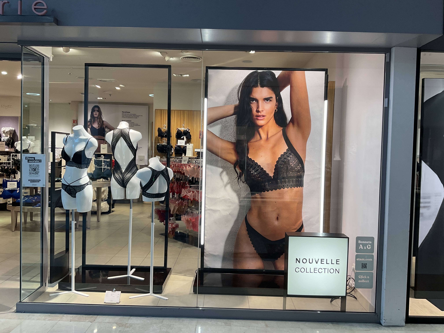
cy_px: 166
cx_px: 222
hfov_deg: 61.7
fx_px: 372
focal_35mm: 29
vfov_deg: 48.2
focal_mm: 3
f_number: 1.8
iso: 40
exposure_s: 1/100
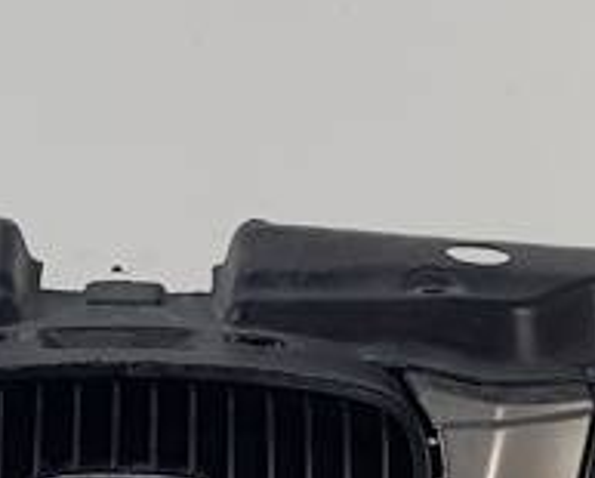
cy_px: 638
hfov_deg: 15.2
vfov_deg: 11.9
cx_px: 160
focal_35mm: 126
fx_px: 2222
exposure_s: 1/100
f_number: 1.7
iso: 50
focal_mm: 4.2
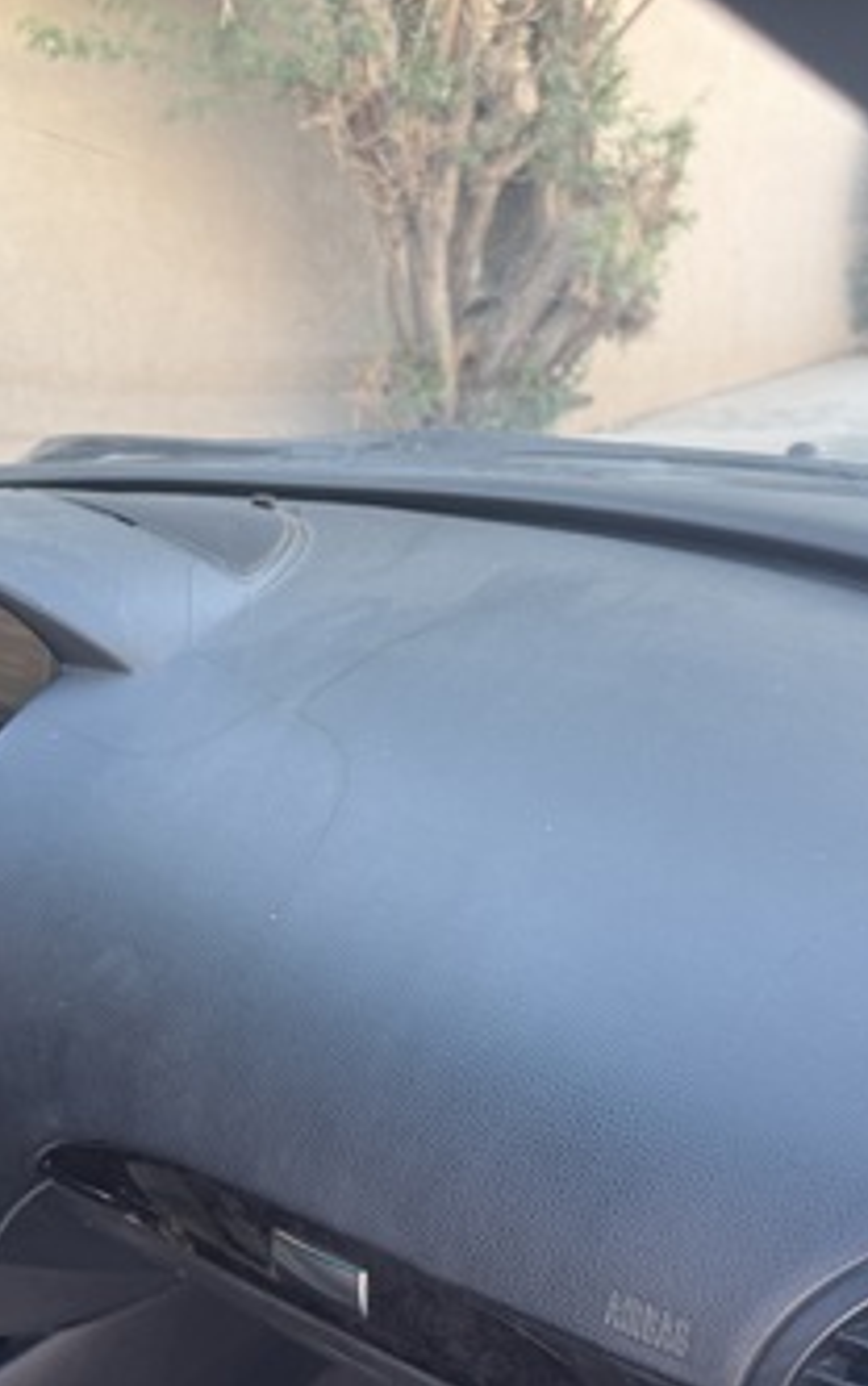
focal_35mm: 35
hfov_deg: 35.9
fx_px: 1322
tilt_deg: -17.5
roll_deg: +3.5
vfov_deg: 55.3
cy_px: 678
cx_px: 278
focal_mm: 6.76
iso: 125
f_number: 1.78
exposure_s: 1/120
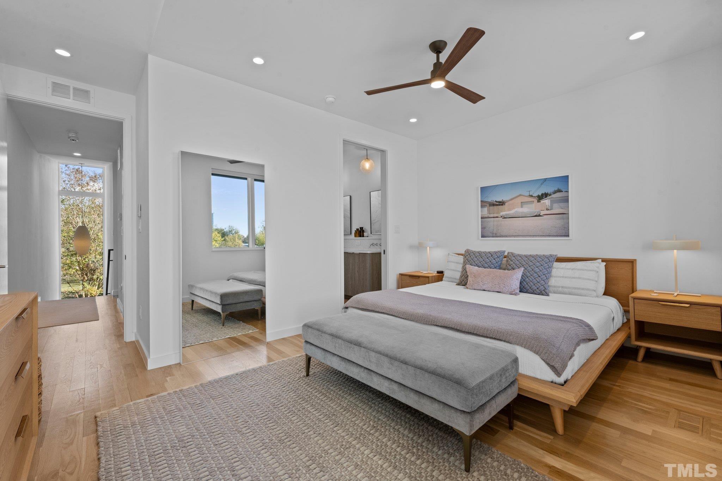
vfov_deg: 77.3
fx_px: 301
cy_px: 240
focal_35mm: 15
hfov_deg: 100.4
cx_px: 361
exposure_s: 1/13
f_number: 8
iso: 400
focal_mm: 15
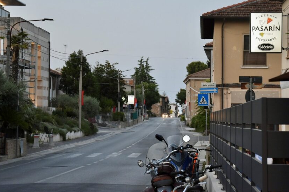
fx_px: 779
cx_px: 171
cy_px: 83
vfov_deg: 14.1
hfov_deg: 21.0
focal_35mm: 97
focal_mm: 52
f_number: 5
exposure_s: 1/60
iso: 1100
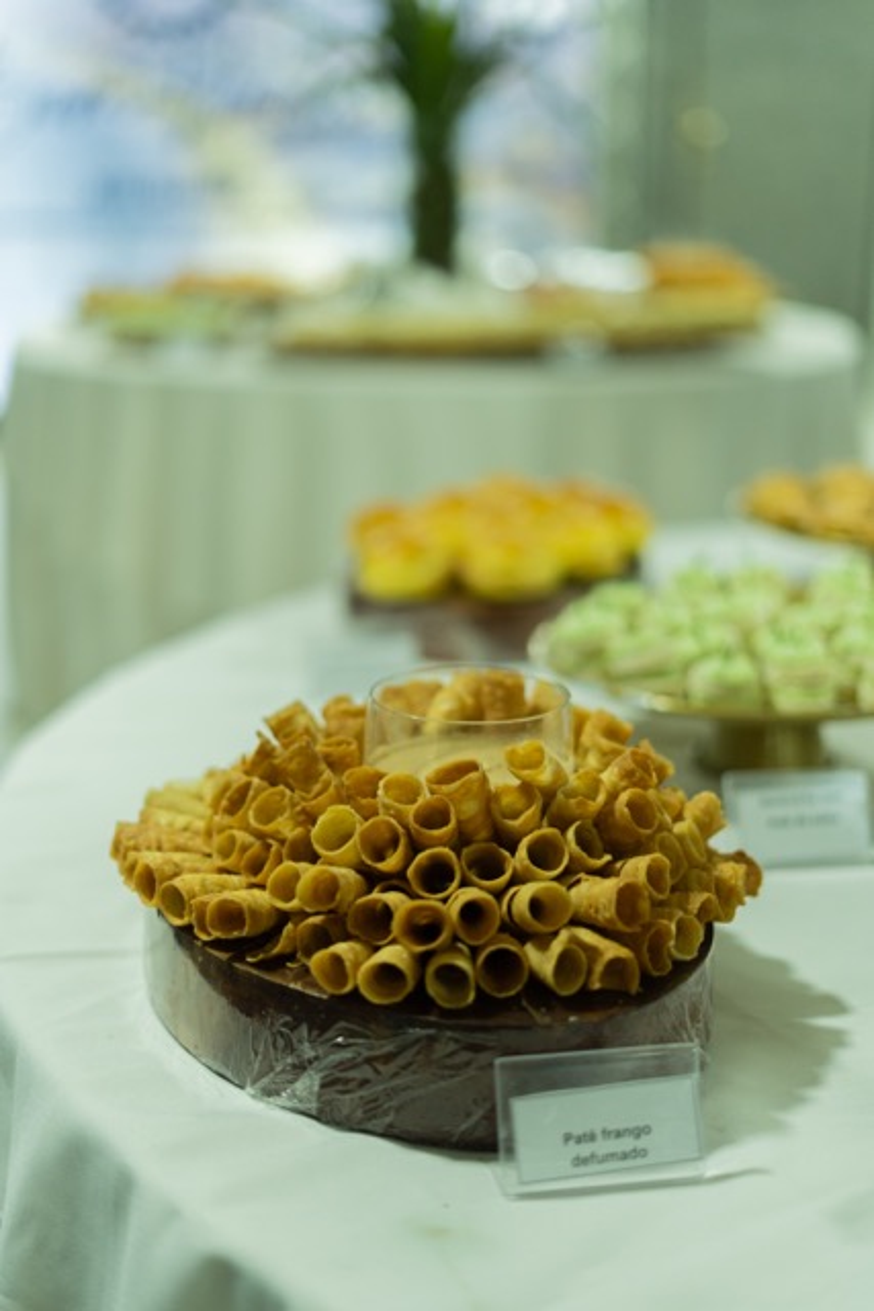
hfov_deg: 27.0
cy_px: 656
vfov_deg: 39.6
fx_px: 1820
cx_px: 437
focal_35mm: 50
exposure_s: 1/100
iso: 800
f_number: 1.8
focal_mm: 50
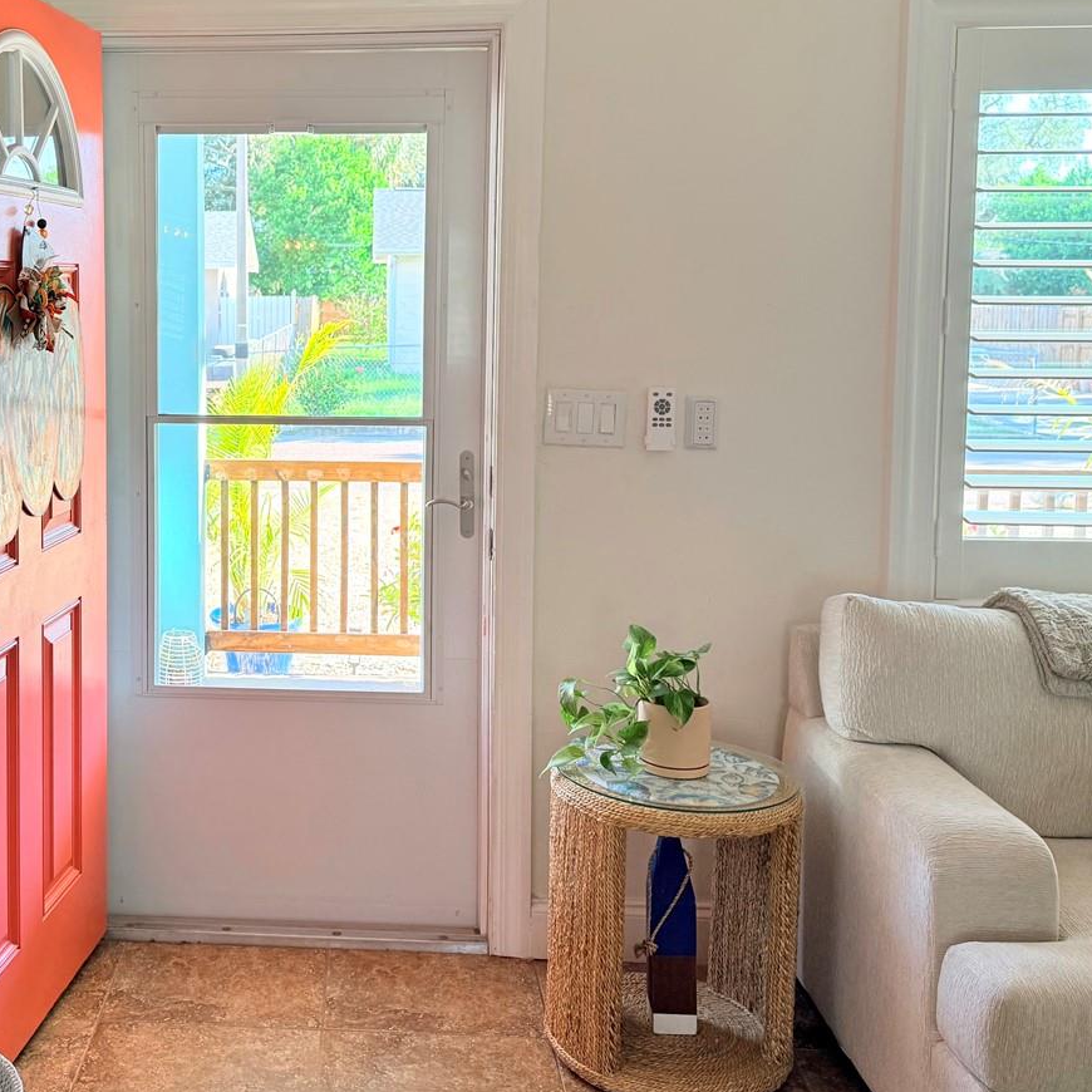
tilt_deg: -4.0
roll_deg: -0.3
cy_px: 404
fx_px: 1392
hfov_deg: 41.4
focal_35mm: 39
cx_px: 255
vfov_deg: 42.5
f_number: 1.78
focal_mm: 6.76
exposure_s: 1/228
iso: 125
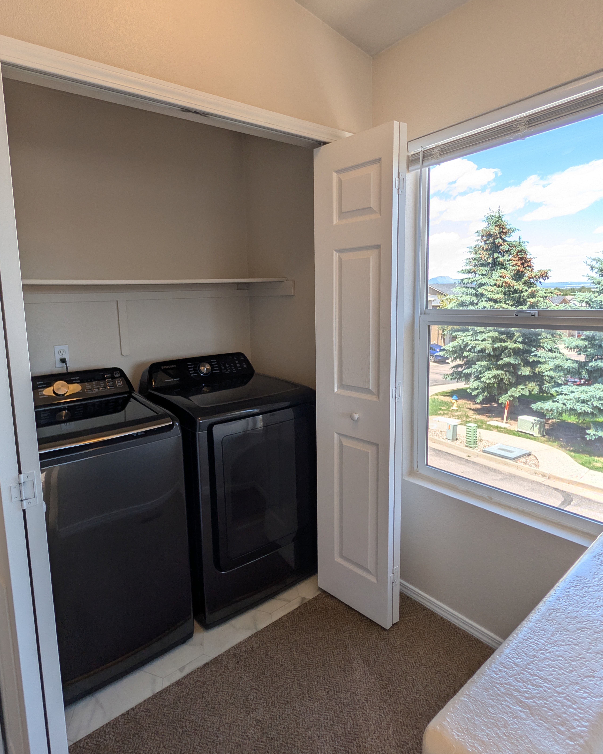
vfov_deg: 89.5
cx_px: 254
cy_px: 350
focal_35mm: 17
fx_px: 379
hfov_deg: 76.4
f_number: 1.7
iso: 40
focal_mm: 2.02
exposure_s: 1/560
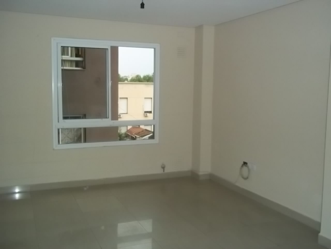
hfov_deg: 51.4
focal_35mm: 36
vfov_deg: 39.7
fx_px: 344
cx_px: 166
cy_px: 124
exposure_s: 1/30
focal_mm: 6.5
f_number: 3.1
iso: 320
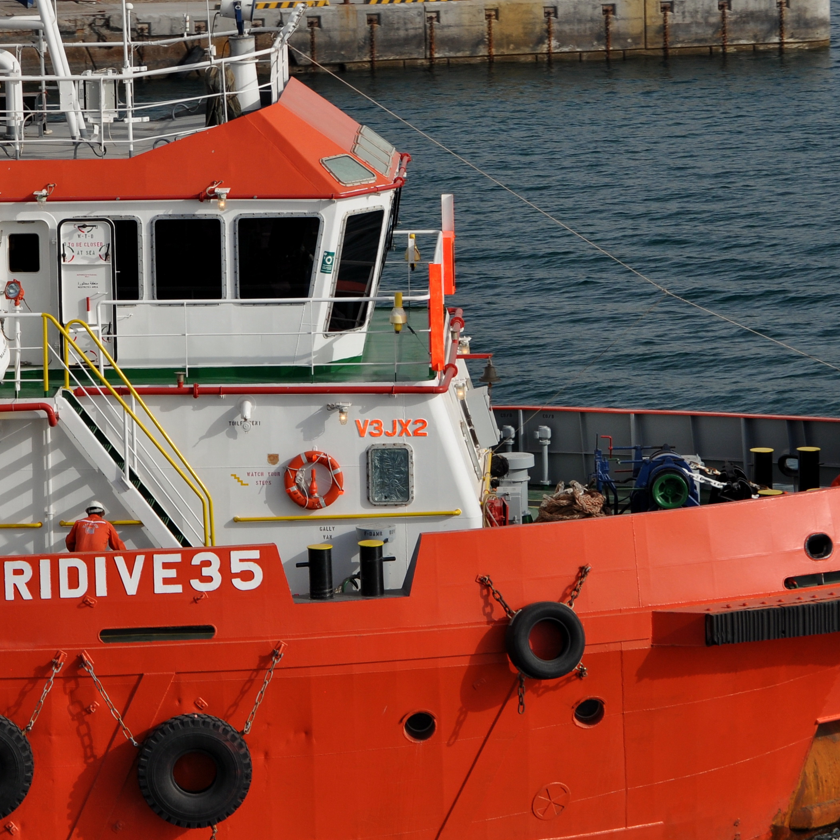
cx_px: 198
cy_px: 328
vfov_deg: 8.4
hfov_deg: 8.4
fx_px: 5738
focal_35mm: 209
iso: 200
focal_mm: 80
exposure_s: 1/250
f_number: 8
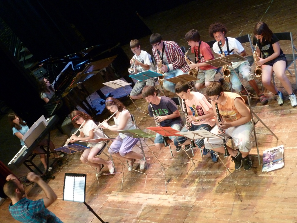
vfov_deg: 28.0
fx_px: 446
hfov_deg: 36.8
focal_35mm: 52
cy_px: 112
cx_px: 148
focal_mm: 8.5
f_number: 3.8
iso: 400
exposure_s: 1/15
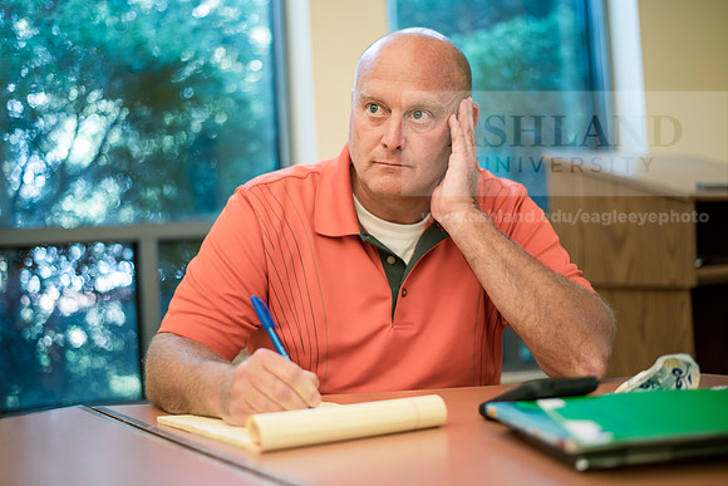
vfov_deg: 27.0
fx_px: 1011
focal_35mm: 50
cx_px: 364
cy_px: 243
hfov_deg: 39.6
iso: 800
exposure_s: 1/200
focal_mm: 50
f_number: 1.8
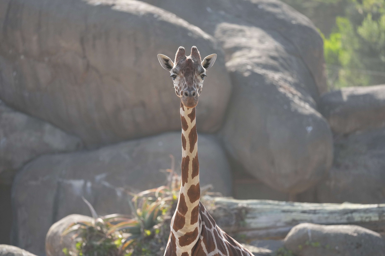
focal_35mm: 400
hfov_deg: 5.2
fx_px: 4277
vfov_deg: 3.4
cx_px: 192
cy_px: 128
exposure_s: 1/1000
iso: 640
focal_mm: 400
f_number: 4.5
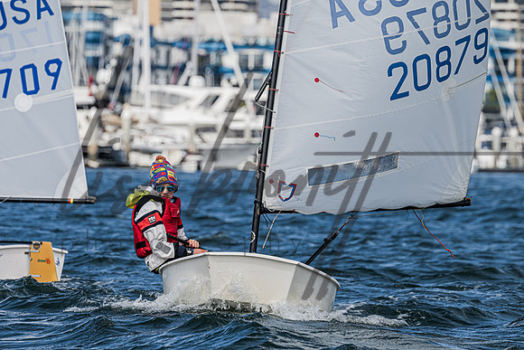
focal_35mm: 436
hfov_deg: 4.7
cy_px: 224
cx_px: 229
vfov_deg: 3.2
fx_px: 6344
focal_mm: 330
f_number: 9
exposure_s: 1/1250
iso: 320
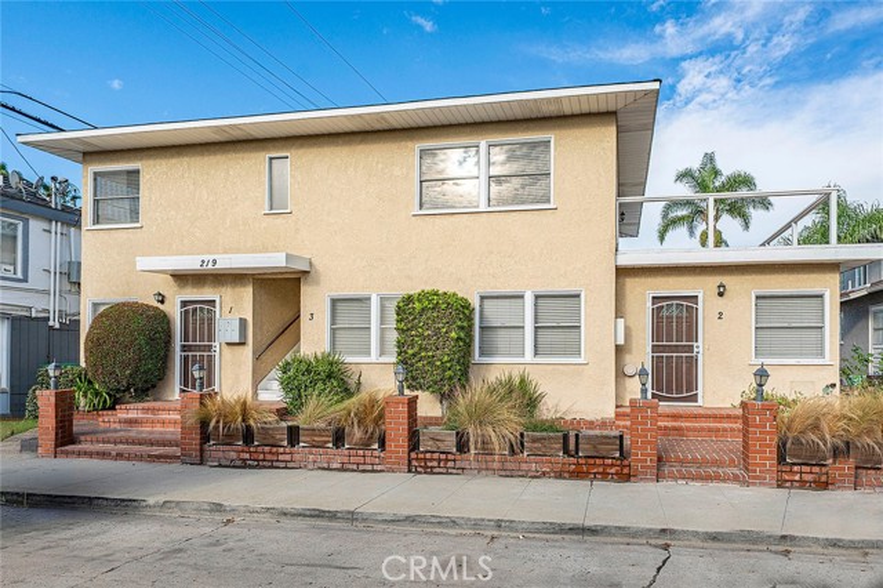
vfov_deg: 64.5
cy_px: 294
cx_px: 442
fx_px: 466
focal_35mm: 19
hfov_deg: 86.9
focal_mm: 19
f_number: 5.6
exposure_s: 1/1250
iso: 400
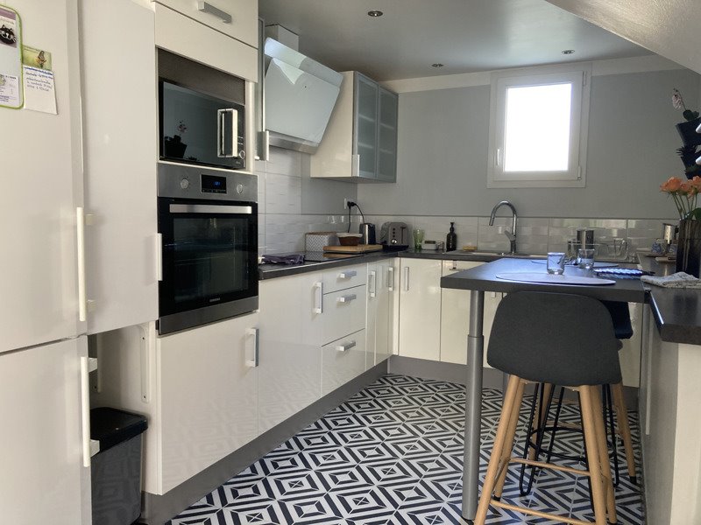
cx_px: 350
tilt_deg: -5.4
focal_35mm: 28
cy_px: 262
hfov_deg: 63.4
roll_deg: -0.9
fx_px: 567
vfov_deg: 49.7
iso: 160
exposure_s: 1/60
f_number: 1.8
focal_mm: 3.99
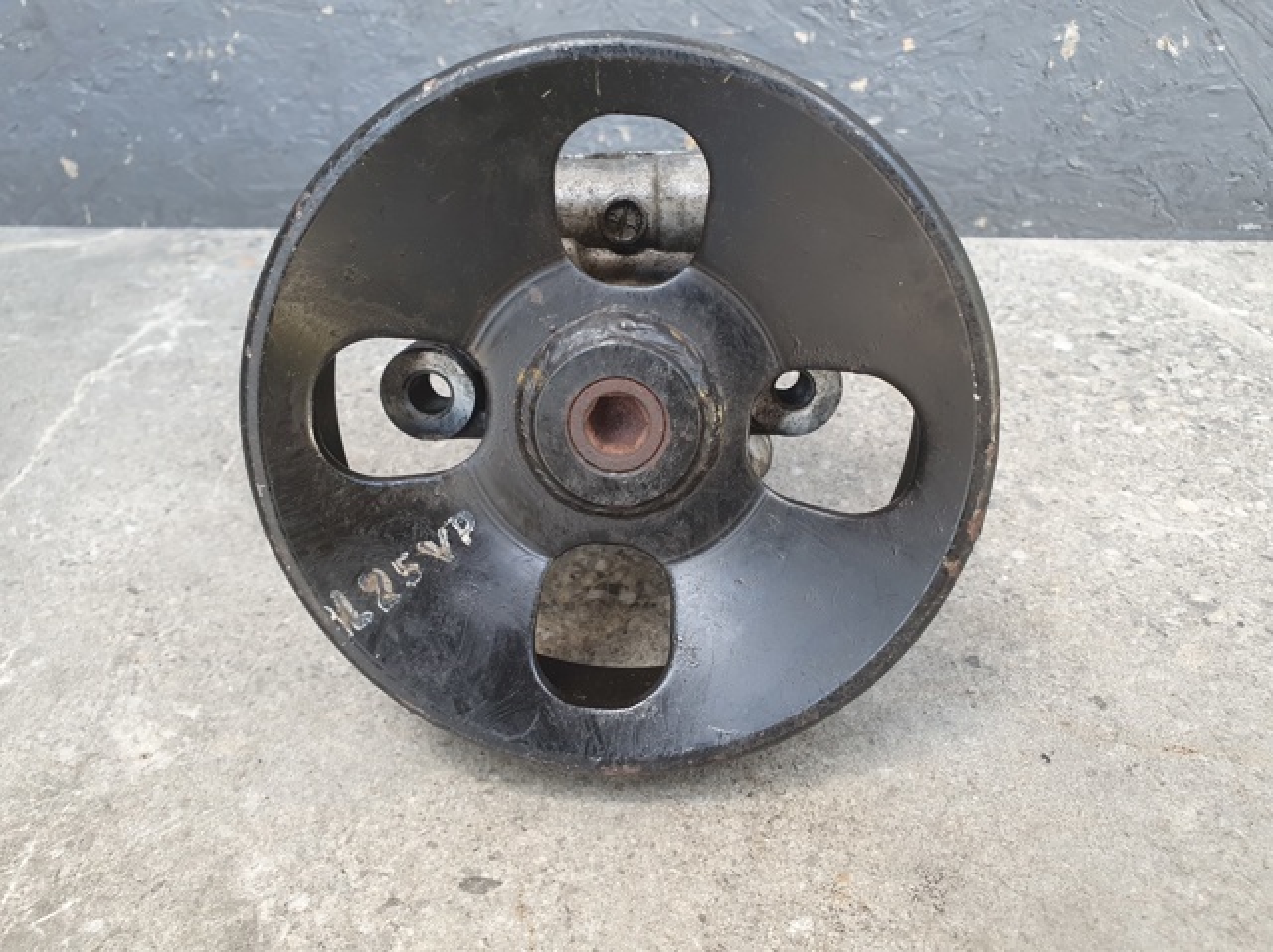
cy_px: 476
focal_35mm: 26
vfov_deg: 53.0
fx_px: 955
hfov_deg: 67.3
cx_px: 636
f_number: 2.4
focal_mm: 4.32
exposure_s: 1/120
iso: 125
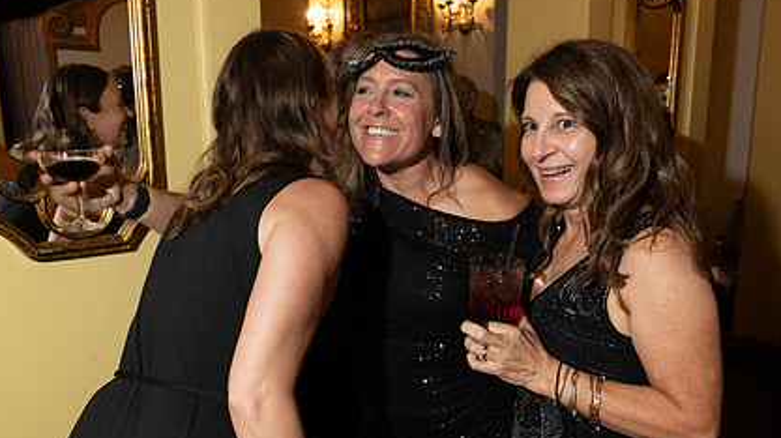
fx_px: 724
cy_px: 274
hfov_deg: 56.6
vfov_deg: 33.5
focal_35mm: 35
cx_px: 401
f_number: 5.6
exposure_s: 1/125
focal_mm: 24
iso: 3200
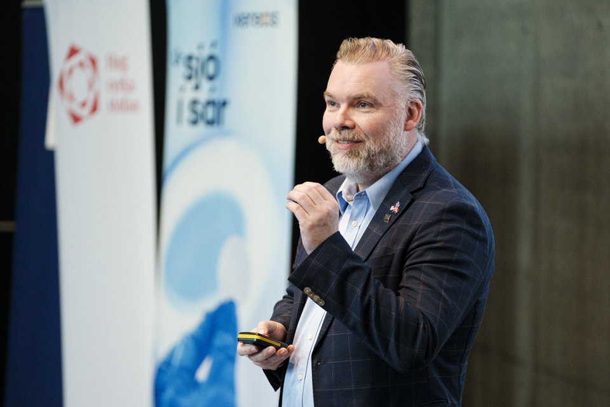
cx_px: 305
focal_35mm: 166
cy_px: 204
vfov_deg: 8.3
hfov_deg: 12.4
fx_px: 2813
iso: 2000
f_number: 2.8
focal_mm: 110.6
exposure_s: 1/160
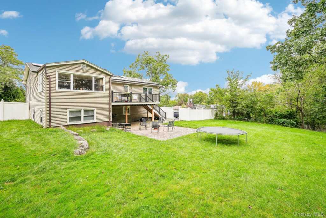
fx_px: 145
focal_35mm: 16
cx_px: 163
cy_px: 109
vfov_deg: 73.8
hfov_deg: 96.7
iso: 100
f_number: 8
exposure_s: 1/160
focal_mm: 16
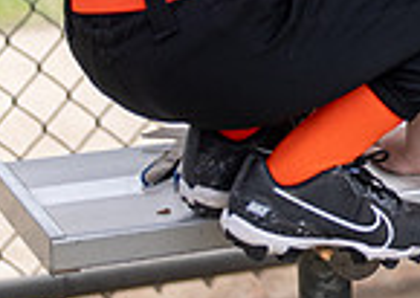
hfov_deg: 9.1
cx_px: 715
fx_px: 2524
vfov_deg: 6.7
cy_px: -35
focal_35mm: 212
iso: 100
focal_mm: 50
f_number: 1.2
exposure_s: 1/5000
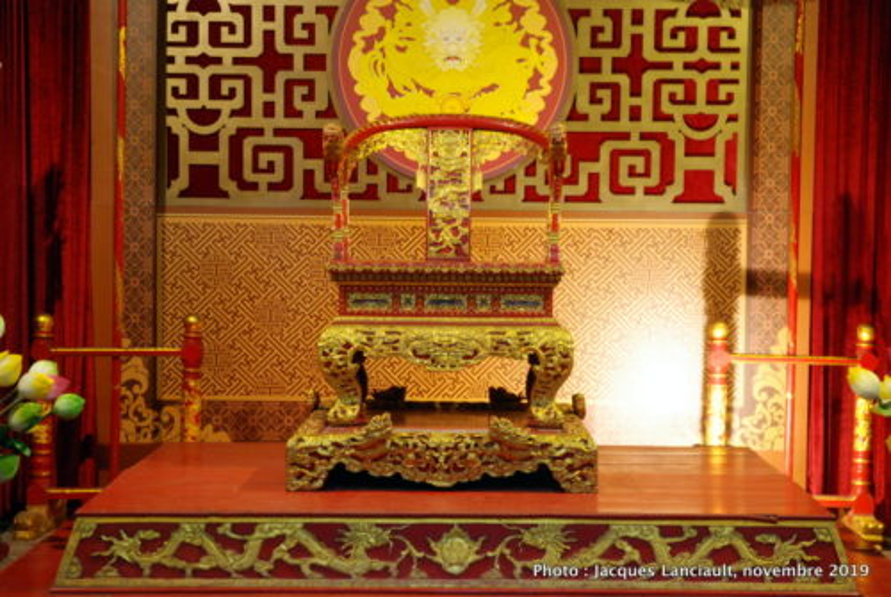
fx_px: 1933
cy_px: 298
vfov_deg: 17.6
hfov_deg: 26.0
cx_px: 446
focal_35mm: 78
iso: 1000
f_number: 4.5
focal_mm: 52
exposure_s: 1/13
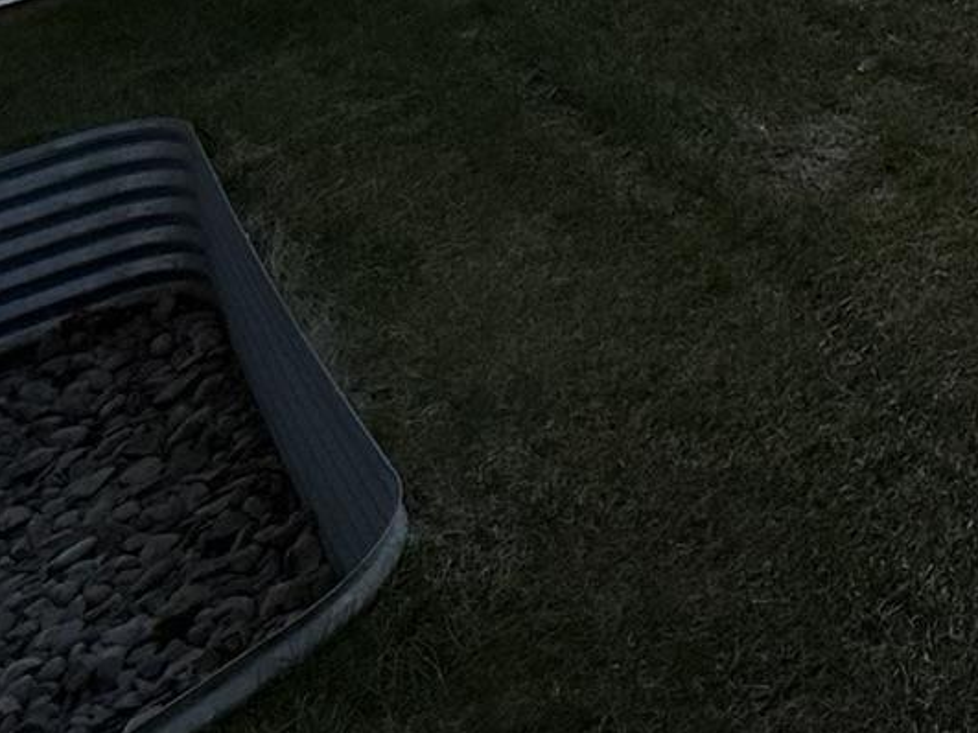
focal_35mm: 54
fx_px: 1525
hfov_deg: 25.2
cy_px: -622
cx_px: 1527
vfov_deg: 19.4
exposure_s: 1/1368
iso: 50
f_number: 2.2
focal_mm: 2.22
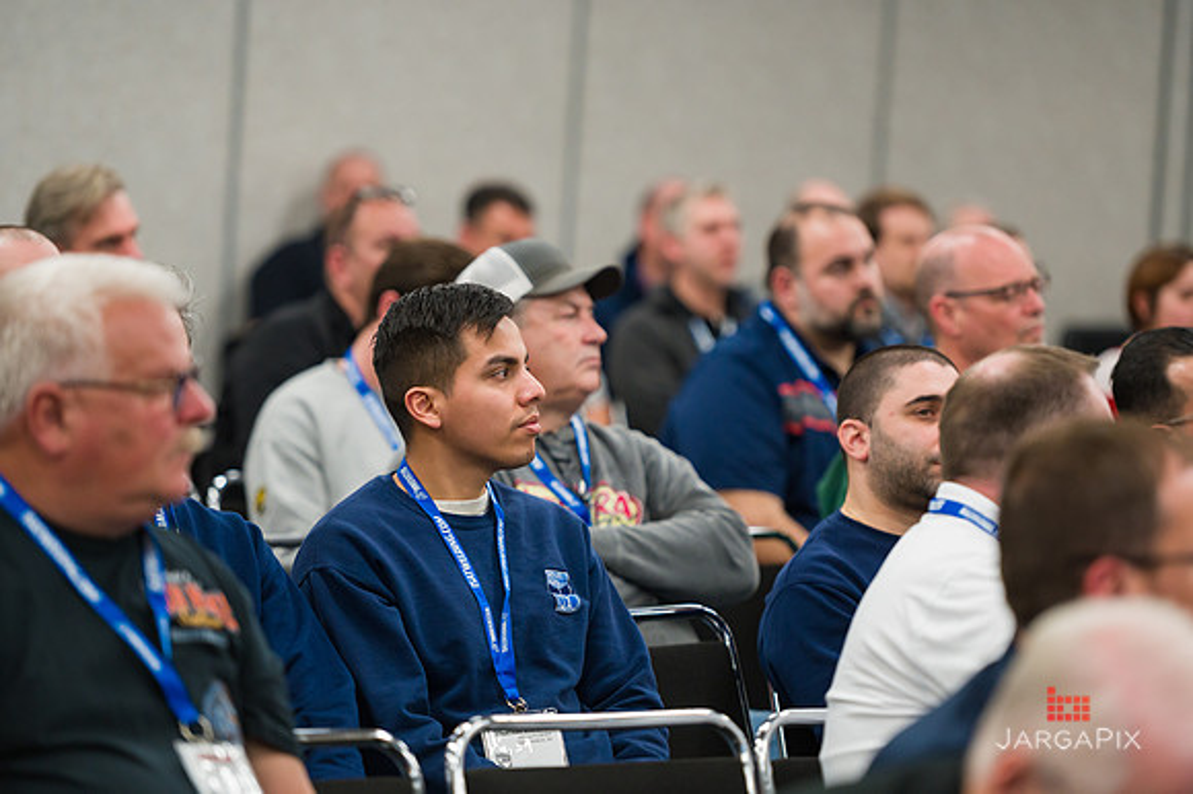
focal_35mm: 165
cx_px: 596
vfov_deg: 8.3
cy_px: 397
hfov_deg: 12.5
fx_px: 5465
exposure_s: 1/400
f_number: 3.2
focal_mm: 165
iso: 1600
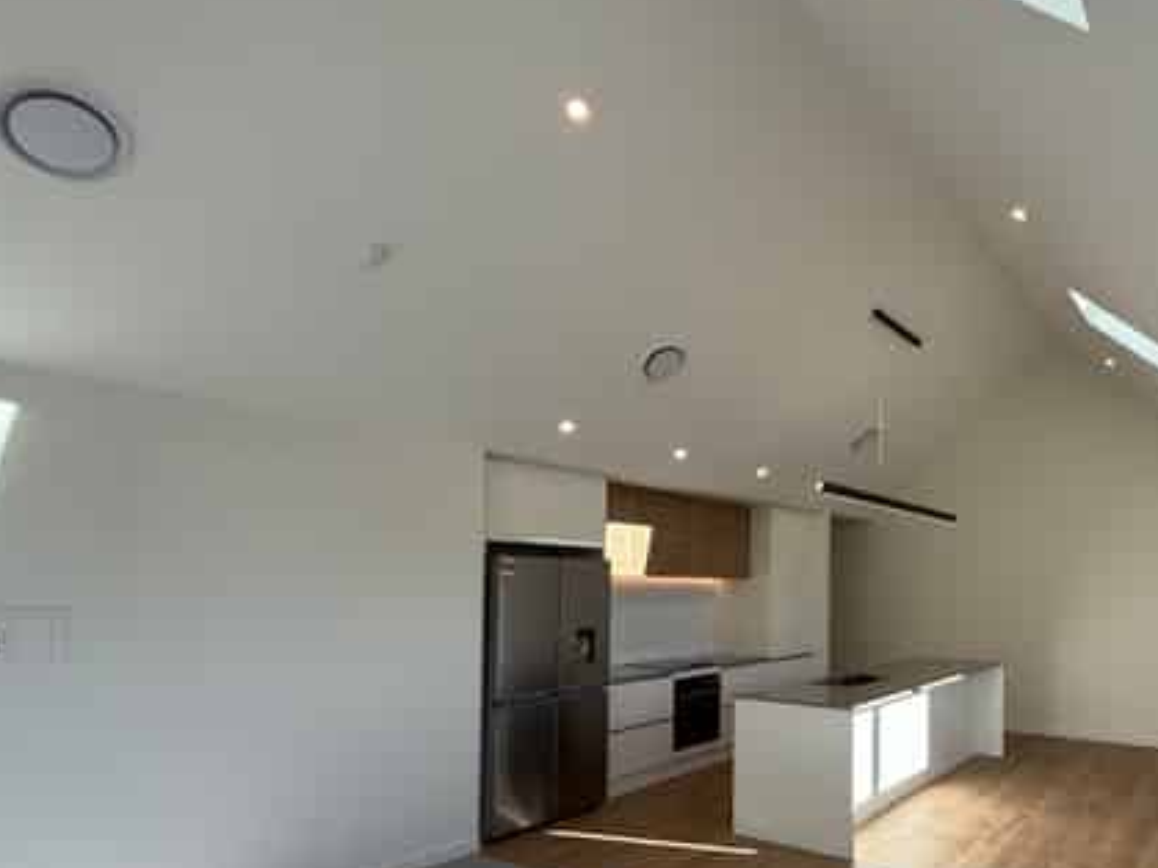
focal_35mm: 22
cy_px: 571
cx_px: 848
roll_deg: -0.7
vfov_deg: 59.8
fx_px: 736
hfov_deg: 71.9
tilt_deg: +0.6
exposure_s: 1/398
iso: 64
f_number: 2.2
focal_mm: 2.22
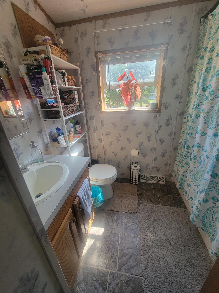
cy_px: 146
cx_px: 110
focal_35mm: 13
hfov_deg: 89.9
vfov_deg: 106.2
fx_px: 110
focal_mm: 2.2
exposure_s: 1/60
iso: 64
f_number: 2.2
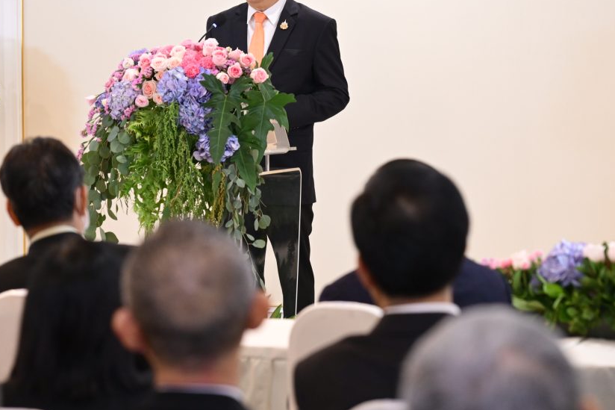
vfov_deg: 7.5
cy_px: 46
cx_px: 298
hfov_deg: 11.3
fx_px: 3108
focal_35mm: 182
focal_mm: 100
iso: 1600
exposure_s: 1/200
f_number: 4
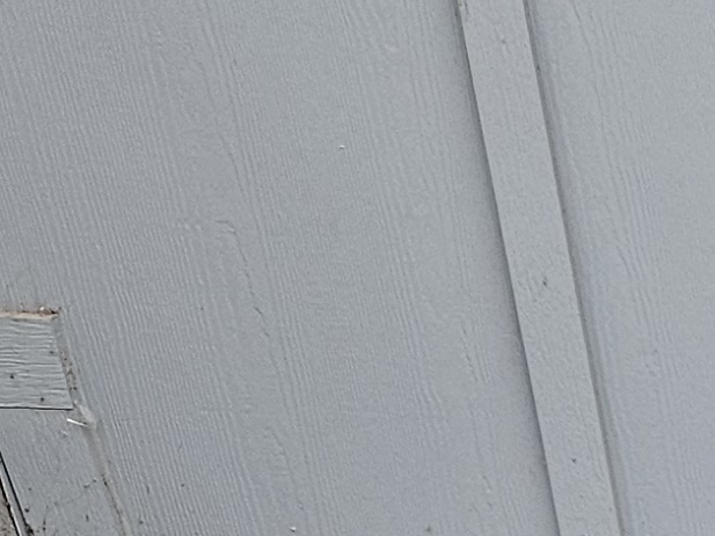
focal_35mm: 149
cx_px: 1797
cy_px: 1573
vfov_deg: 8.5
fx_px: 3078
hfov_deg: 10.9
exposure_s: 1/120
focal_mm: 5.4
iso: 50
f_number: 1.8
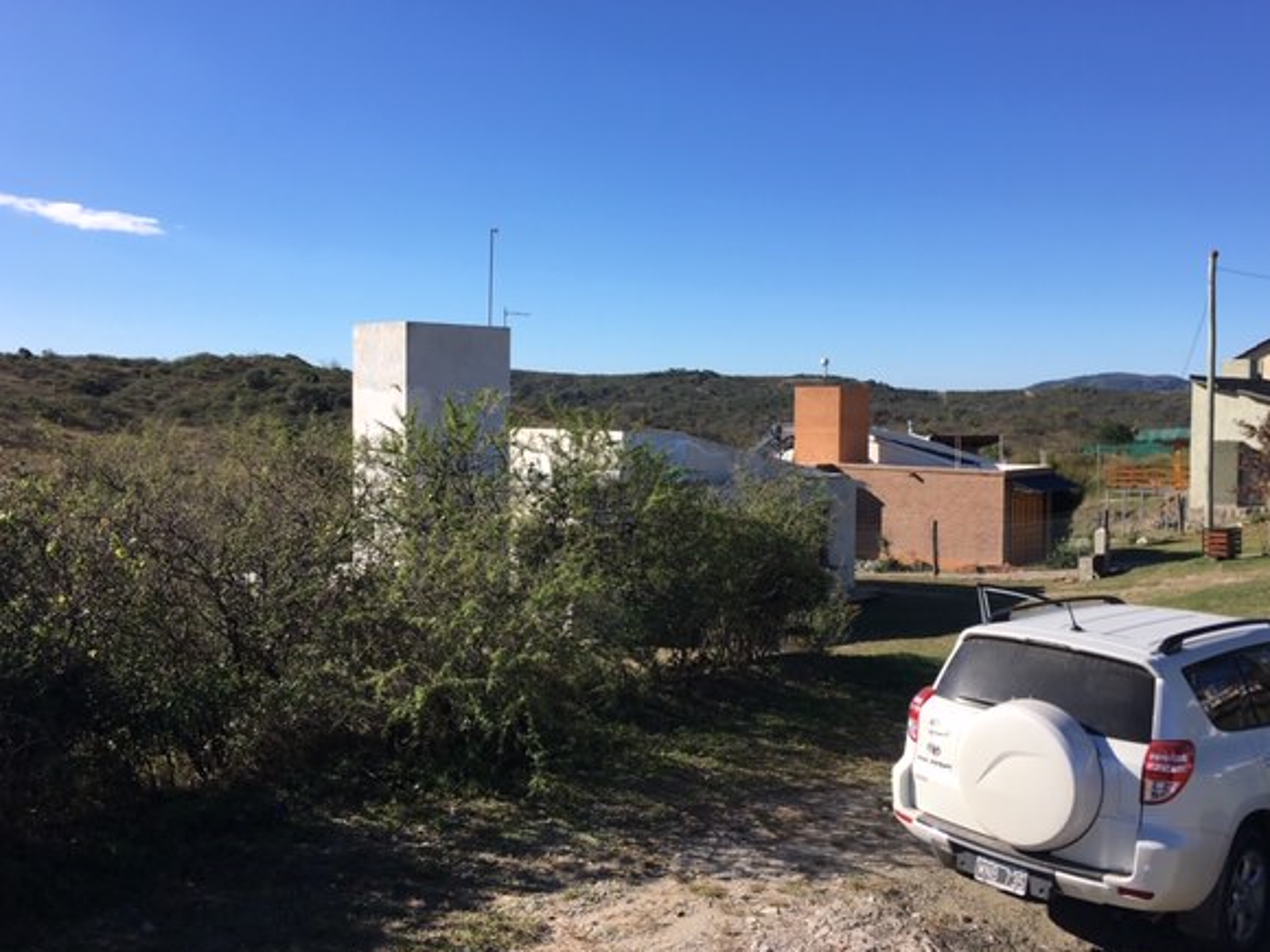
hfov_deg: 56.8
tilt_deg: -2.1
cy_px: 453
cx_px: 661
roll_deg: +0.0
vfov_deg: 44.1
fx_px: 1174
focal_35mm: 32
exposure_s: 1/1374
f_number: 2.2
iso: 25
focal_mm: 4.15
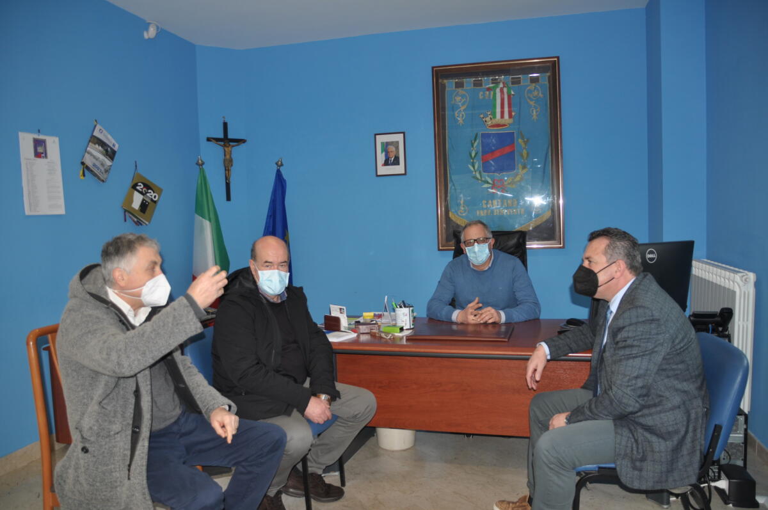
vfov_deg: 47.8
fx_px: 575
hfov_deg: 67.4
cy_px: 255
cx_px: 384
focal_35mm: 27
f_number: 3.5
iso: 200
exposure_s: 1/200
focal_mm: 18
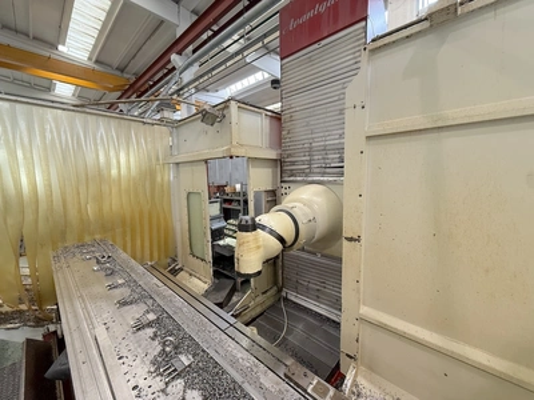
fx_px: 216
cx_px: 267
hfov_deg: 102.1
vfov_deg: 85.7
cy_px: 200
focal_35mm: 14
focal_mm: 2.22
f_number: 2.2
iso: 320
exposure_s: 1/100
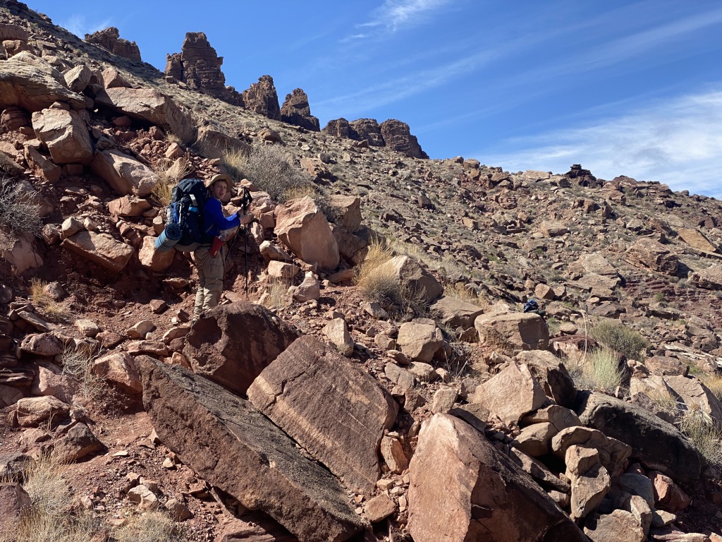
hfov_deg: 36.8
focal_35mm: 52
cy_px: 271
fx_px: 1085
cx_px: 361
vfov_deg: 28.0
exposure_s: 1/1261
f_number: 2
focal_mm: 6
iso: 20
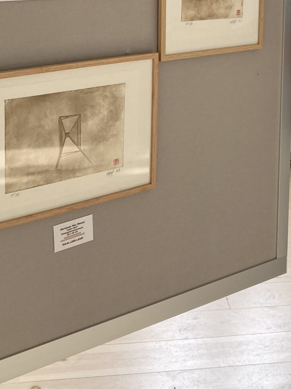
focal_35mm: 73
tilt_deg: -7.4
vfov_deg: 25.7
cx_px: 261
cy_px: 26
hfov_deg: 19.8
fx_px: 819
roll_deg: -2.0
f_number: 1.8
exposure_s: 1/121
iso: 40
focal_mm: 3.99
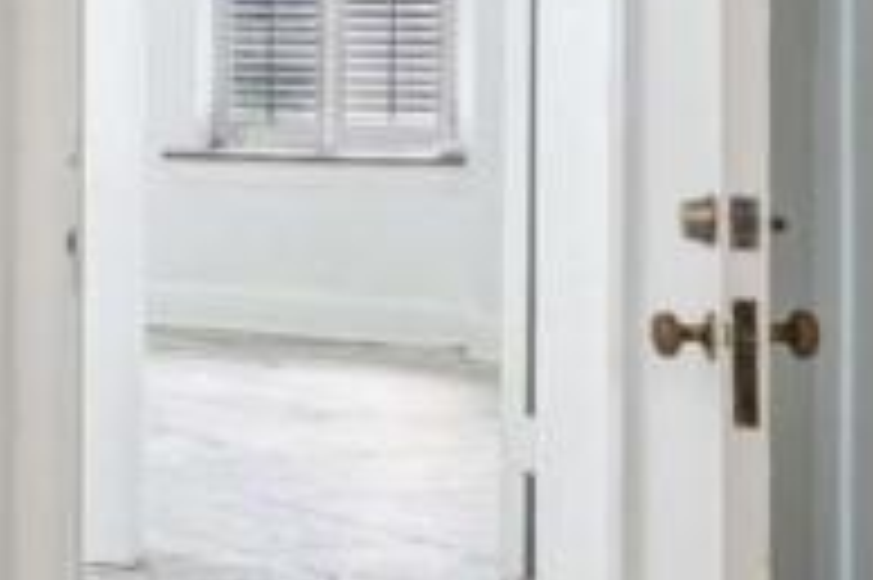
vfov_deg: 13.6
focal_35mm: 99
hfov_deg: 15.7
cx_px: -945
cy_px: 9
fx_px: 2399
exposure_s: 1/8
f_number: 8
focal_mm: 16
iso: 800
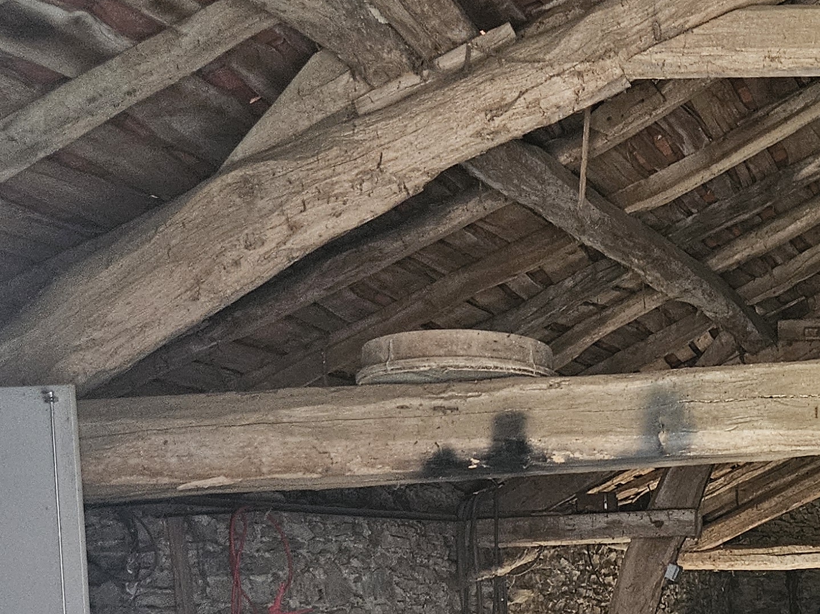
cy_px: 624
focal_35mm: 64
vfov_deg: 22.0
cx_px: 967
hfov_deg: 27.0
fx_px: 1516
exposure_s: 1/33.3
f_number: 1.8
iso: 500
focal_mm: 5.4
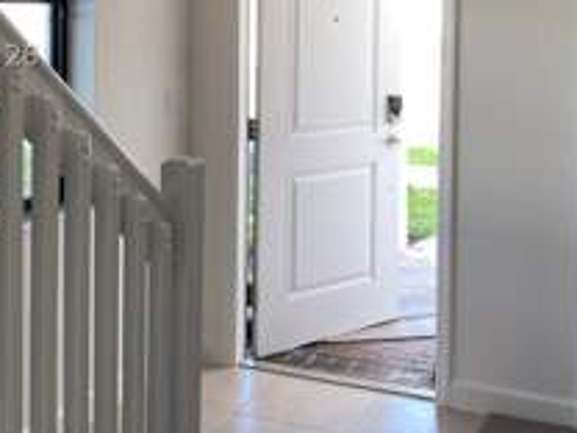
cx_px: 294
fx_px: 1000
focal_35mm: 60
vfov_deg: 23.8
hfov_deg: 32.2
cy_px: 56
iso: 32
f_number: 1.8
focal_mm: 4.25
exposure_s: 1/120
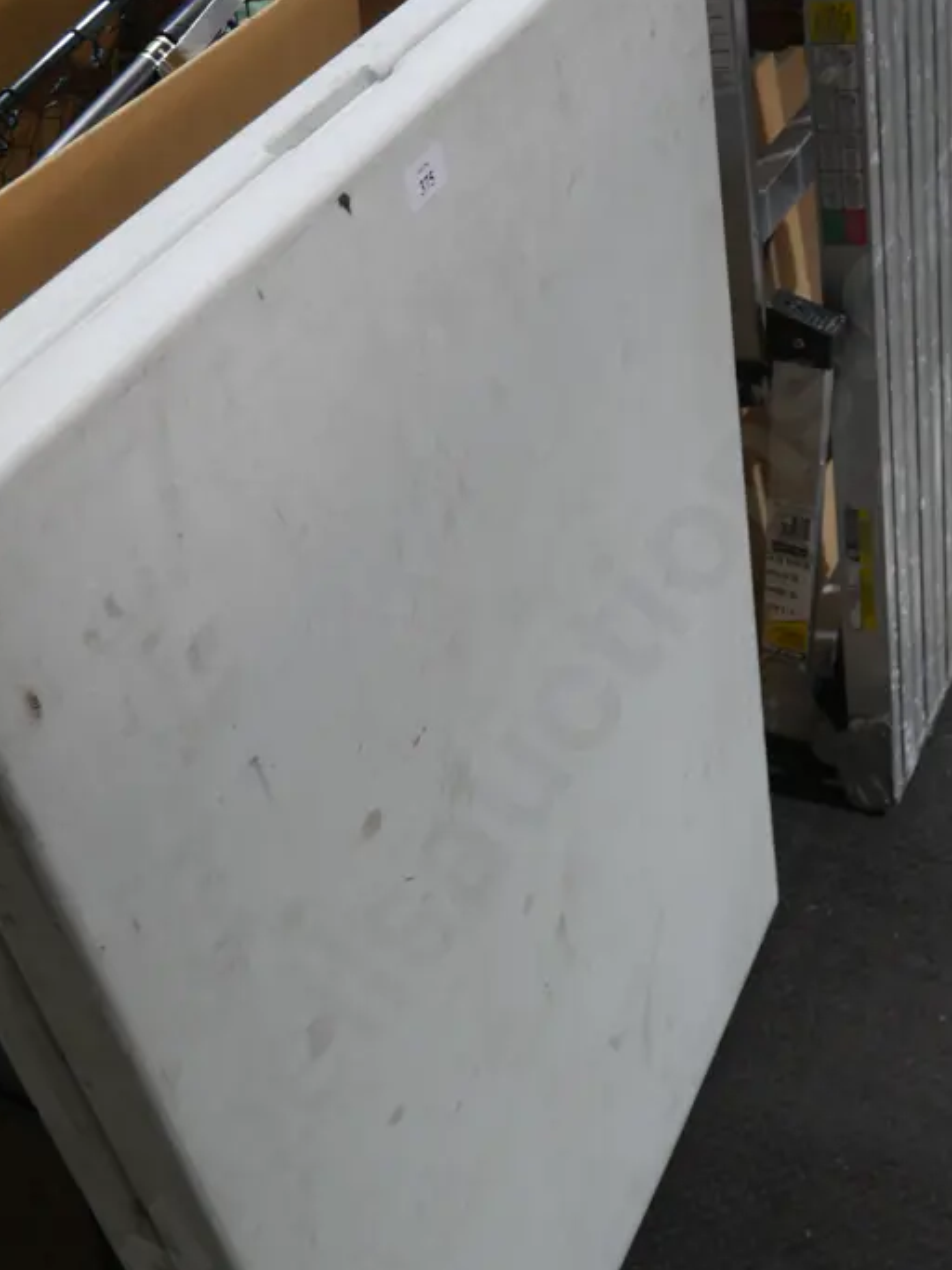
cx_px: 528
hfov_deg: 32.1
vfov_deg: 41.9
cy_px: 770
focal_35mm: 45
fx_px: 1651
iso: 320
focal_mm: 15
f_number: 3.6
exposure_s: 1/60
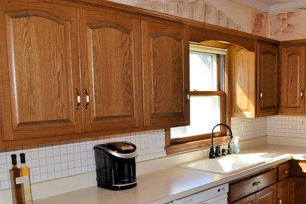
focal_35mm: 39
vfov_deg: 33.7
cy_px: 146
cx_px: 203
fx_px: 332
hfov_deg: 48.7
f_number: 5.6
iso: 360
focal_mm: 18
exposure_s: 1/125
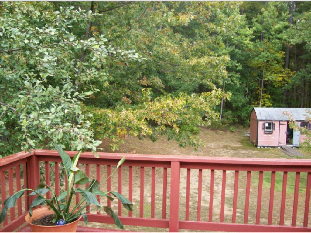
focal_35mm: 36
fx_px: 324
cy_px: 116
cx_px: 156
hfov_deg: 51.3
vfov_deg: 39.7
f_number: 2.7
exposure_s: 1/144
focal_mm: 6
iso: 200
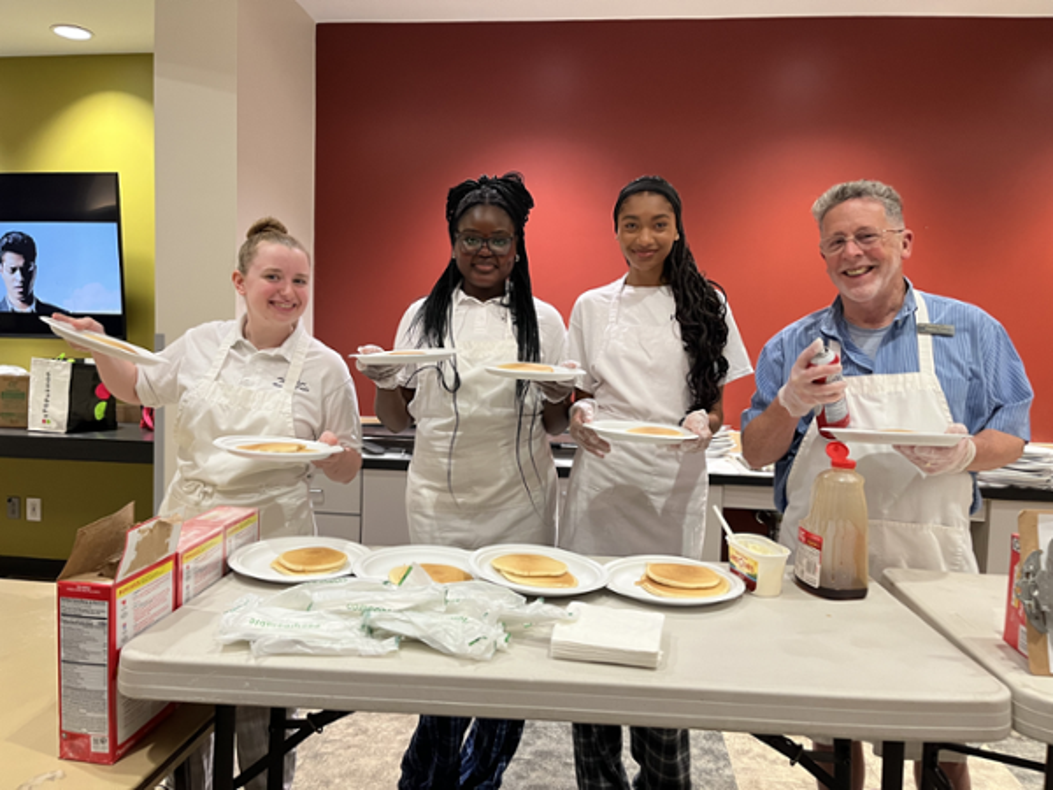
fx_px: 791
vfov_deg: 53.1
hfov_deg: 67.3
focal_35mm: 26
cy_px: 395
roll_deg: -1.9
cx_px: 526
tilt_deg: -5.6
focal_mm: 5.1
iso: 200
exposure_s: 1/60
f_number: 1.6
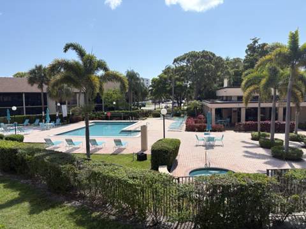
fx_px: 230
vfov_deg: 53.0
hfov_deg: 67.4
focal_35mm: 26
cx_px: 153
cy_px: 114
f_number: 1.6
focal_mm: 5.96
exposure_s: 1/4065
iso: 50
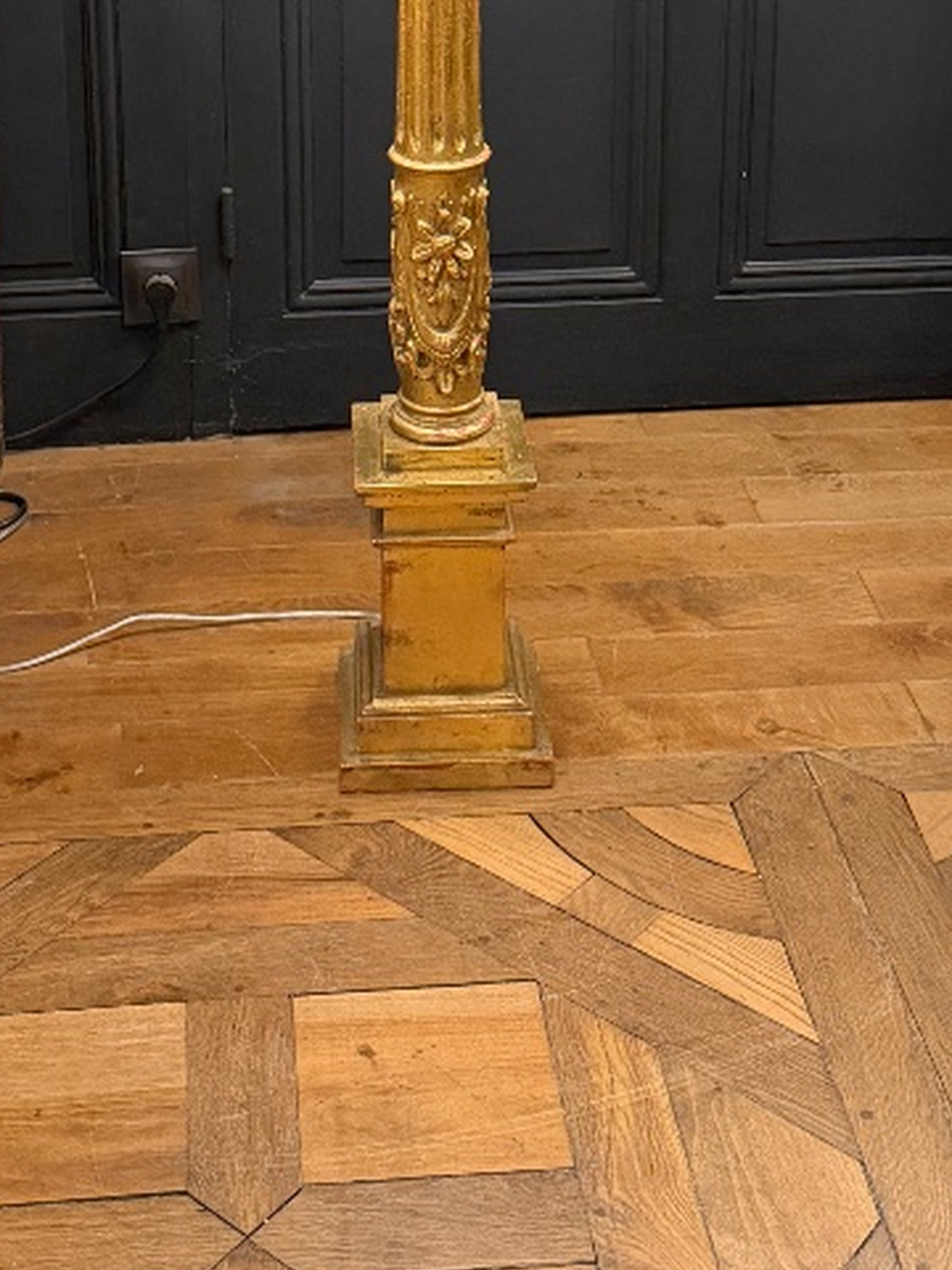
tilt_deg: -14.7
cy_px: -74
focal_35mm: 60
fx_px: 2200
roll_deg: -0.2
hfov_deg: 24.4
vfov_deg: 29.5
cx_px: 436
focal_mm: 6.76
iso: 800
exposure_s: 1/50
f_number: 1.78
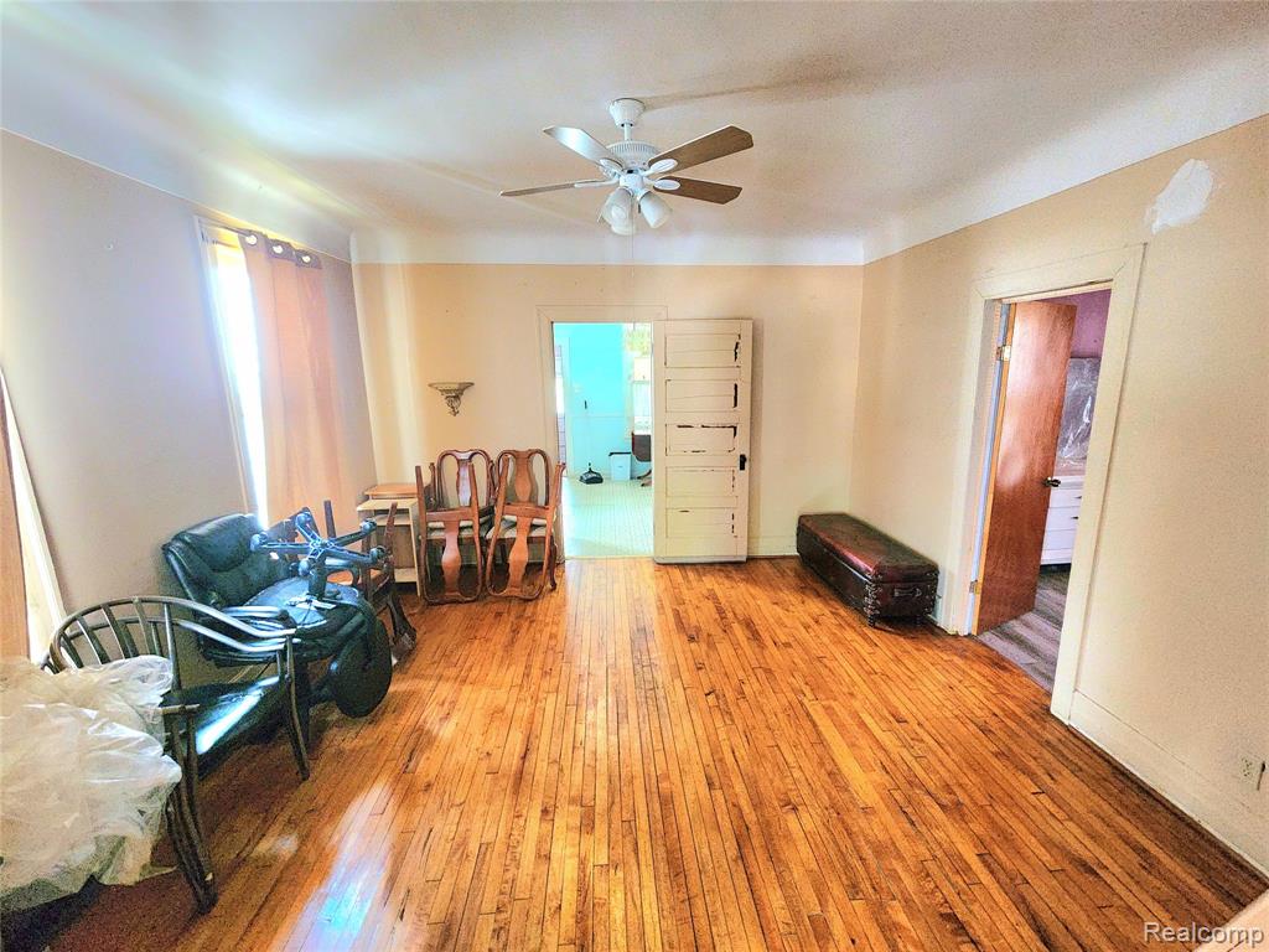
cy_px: 476
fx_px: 477
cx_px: 634
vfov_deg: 89.9
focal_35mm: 13
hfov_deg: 106.2
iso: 640
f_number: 2.2
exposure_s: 1/30
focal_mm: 2.2
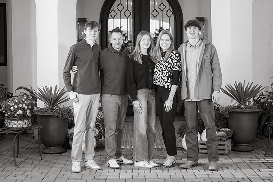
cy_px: 88
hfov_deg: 26.0
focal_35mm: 78
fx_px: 592
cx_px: 136
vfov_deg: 17.5
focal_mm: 70
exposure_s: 1/250
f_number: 7.1
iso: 400
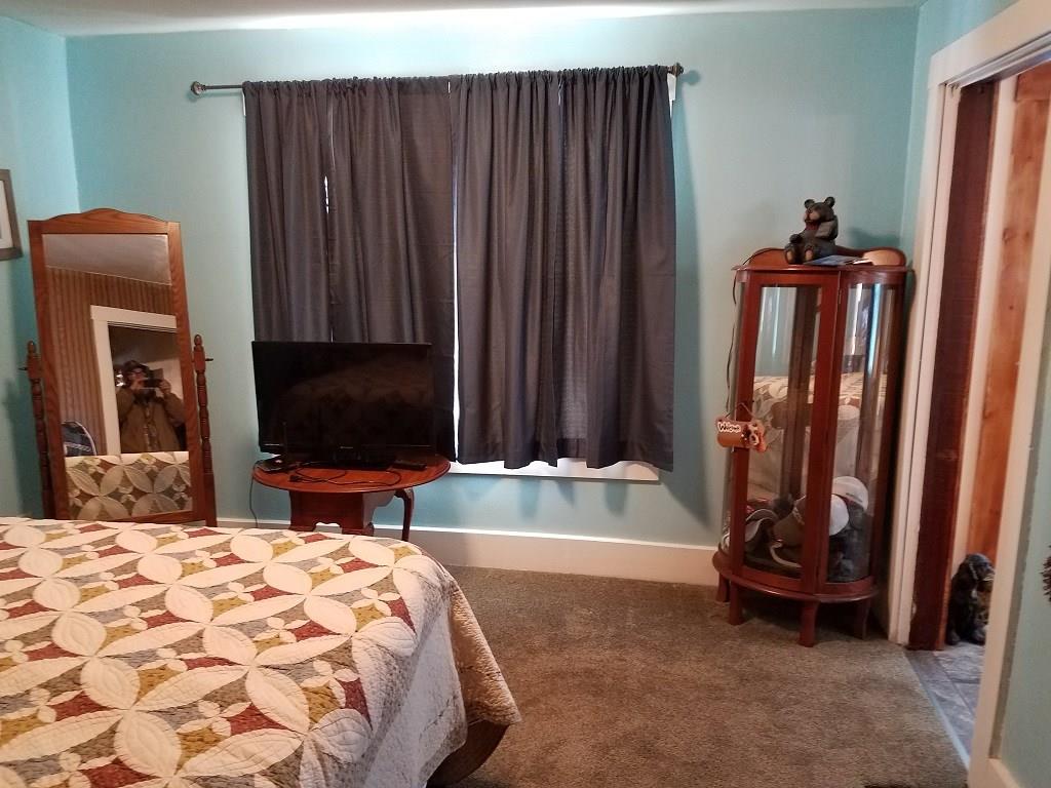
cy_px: 394
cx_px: 526
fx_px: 789
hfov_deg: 67.3
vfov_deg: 53.1
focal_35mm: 26
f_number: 1.7
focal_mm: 4.2
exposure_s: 1/11
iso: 200
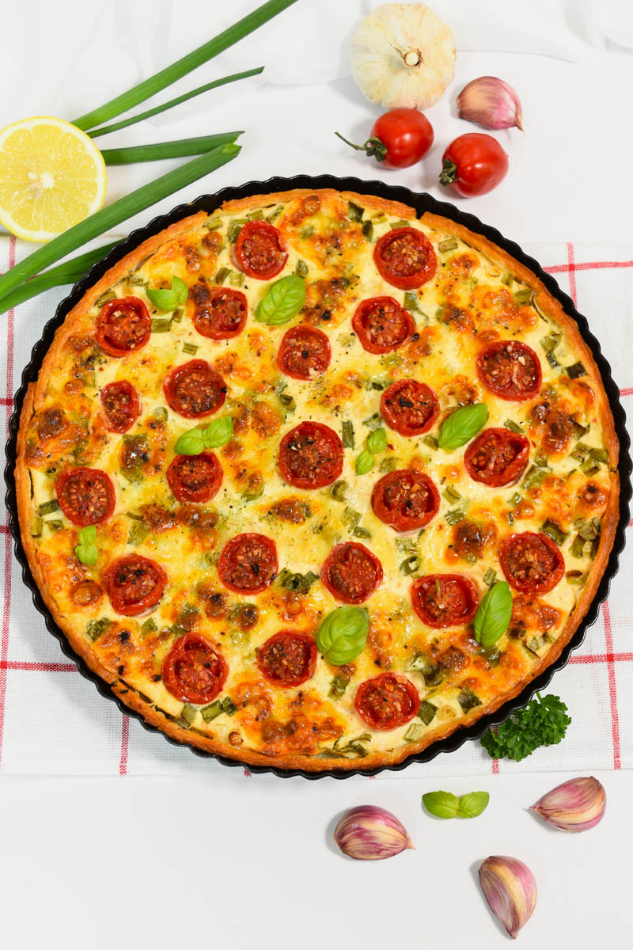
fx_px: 1134
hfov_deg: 31.2
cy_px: 475
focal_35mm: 43
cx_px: 316
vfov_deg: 45.4
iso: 800
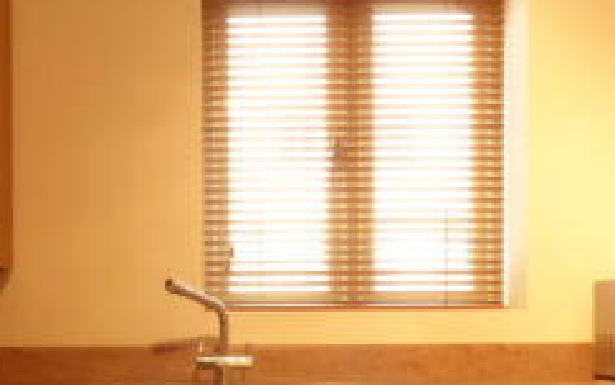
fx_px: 1023
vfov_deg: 20.8
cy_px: 356
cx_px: 153
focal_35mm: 61
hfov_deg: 32.8
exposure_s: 1/10
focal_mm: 4.3
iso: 400
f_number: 3.3
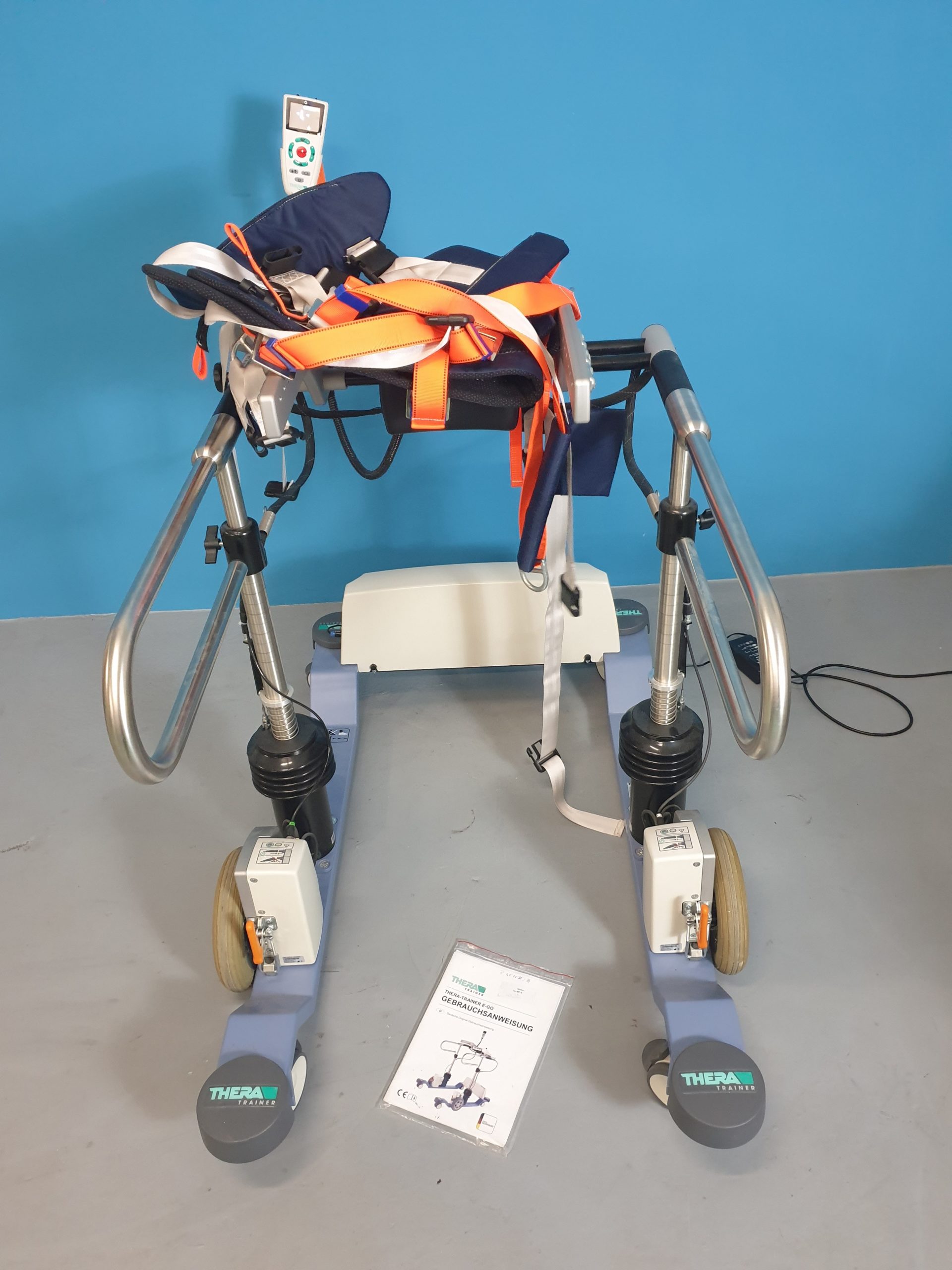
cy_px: 635
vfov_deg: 67.3
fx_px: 953
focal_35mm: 26
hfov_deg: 53.1
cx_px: 476
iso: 320
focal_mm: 4.3
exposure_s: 1/50
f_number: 1.5
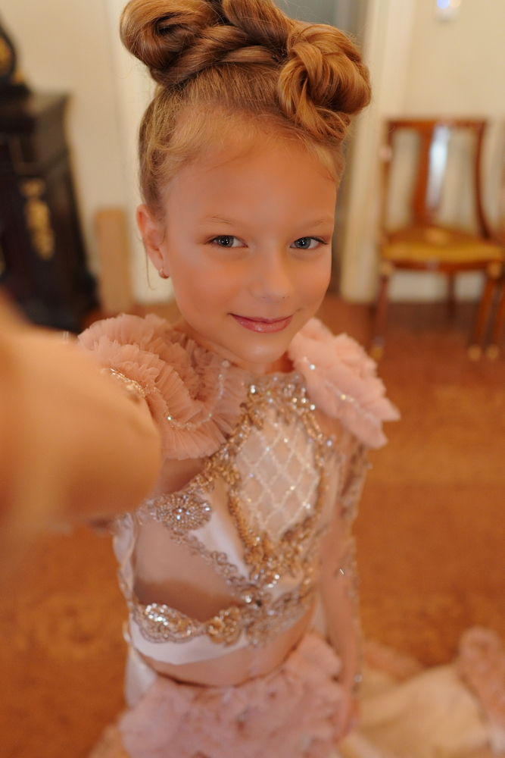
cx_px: 252
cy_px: 379
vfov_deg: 73.7
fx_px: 505
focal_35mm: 24
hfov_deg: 53.1
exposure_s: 1/125
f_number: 1.4
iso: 800
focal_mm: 16
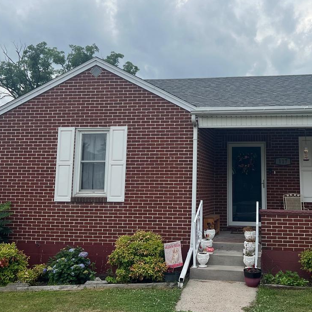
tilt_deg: +8.0
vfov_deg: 37.3
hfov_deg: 37.1
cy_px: 118
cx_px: 213
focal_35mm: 45
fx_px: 459
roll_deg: -0.9
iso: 50
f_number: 1.5
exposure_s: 1/3257
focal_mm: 5.7
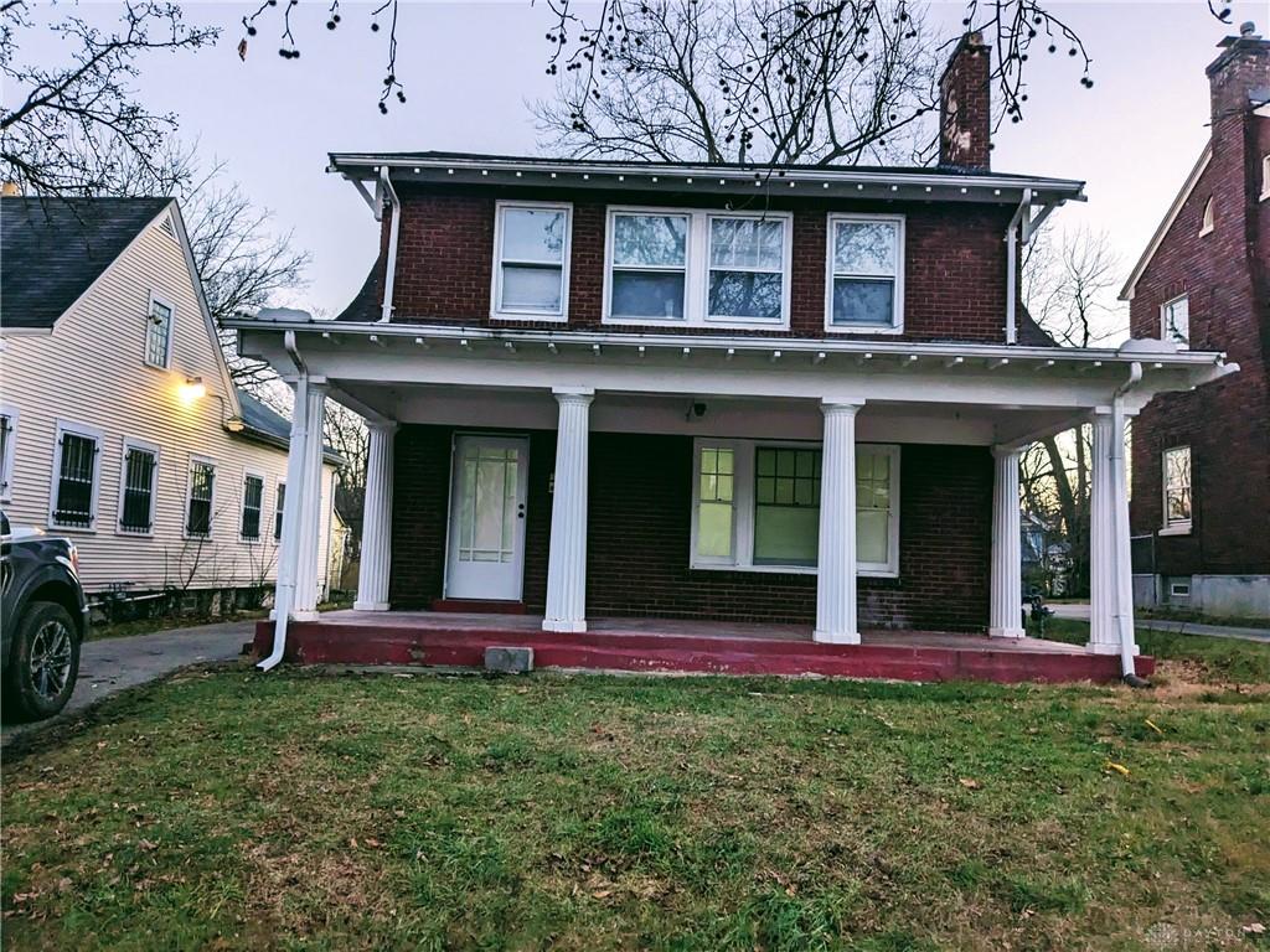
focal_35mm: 27
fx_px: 991
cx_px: 635
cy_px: 476
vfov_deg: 51.4
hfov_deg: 65.3
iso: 261
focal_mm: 4.38
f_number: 1.73
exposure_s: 1/120
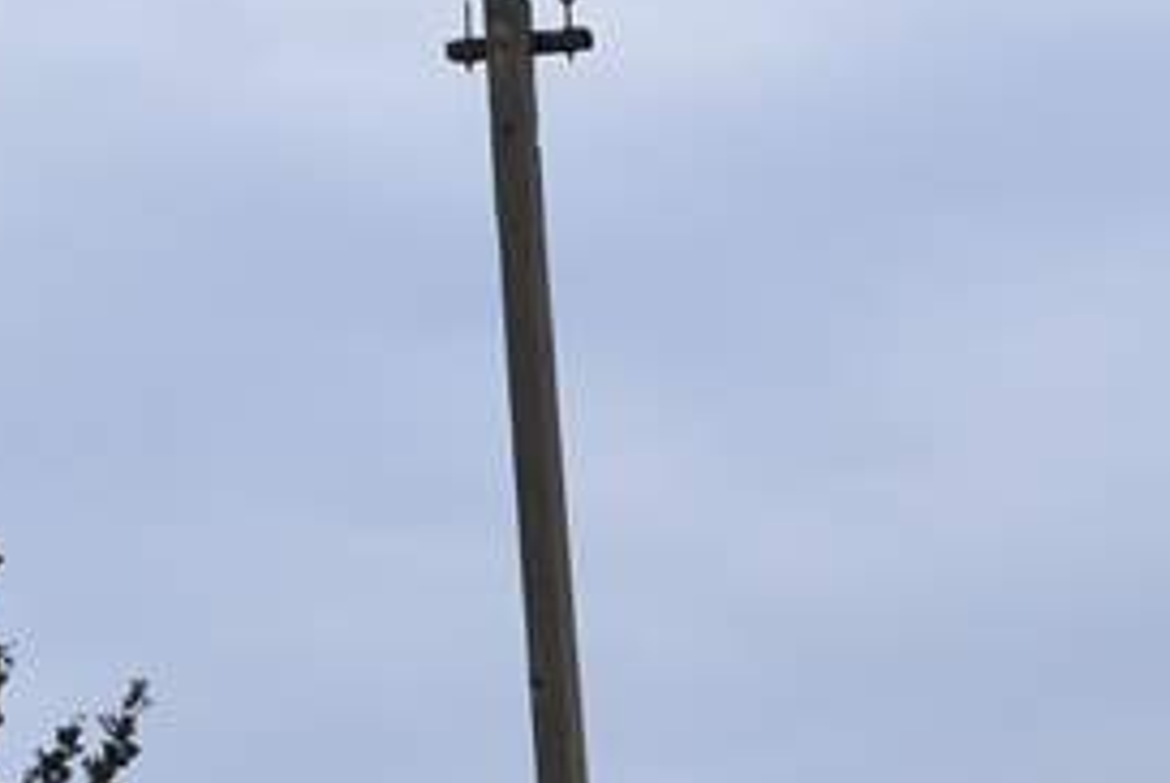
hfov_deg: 16.1
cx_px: 1620
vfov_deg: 10.8
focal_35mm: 119
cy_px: 1420
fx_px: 3872
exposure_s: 1/250
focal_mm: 18
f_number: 5.6
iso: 200
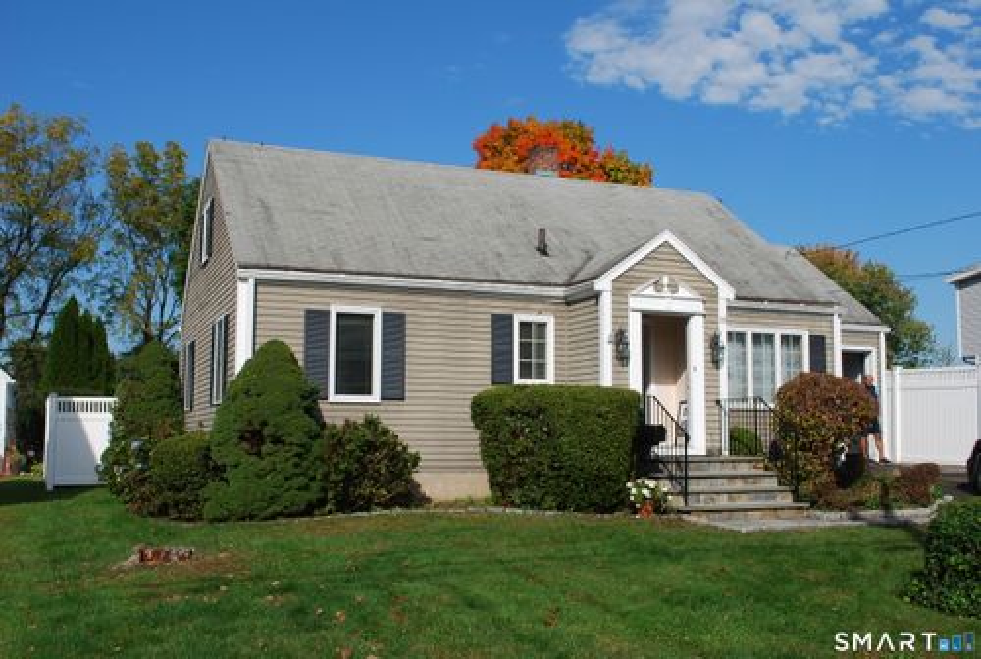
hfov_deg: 53.0
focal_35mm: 36
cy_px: 330
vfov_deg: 37.1
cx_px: 490
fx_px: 983
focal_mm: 24
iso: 100
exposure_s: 1/250
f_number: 8
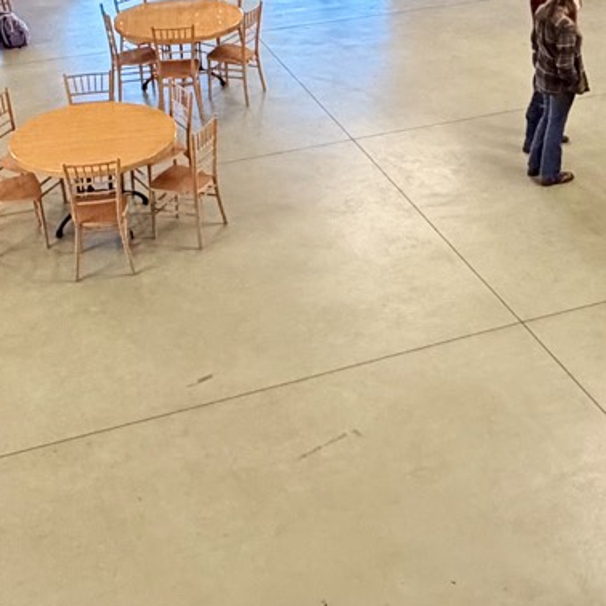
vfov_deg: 28.4
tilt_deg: -24.0
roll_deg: +0.0
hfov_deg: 28.9
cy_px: 119
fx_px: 1169
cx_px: 410
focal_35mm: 59
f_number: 2.2
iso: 500
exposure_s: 1/60
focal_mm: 2.22
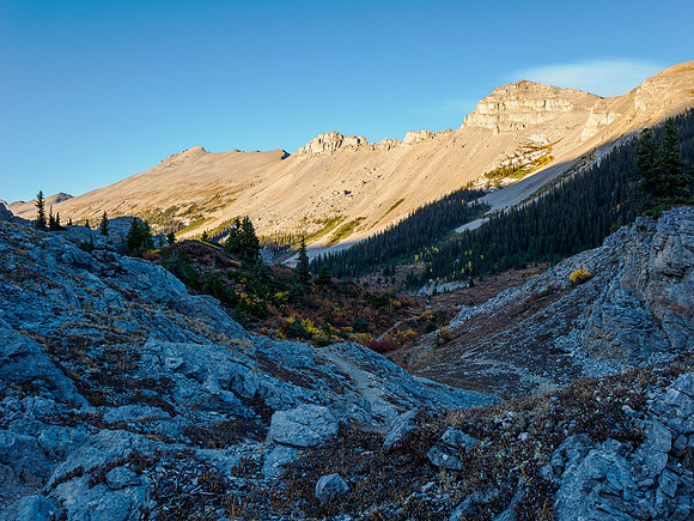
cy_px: 260
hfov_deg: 51.4
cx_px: 347
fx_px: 722
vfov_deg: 39.7
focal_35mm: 36
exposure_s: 1/60
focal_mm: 18
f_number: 8
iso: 200
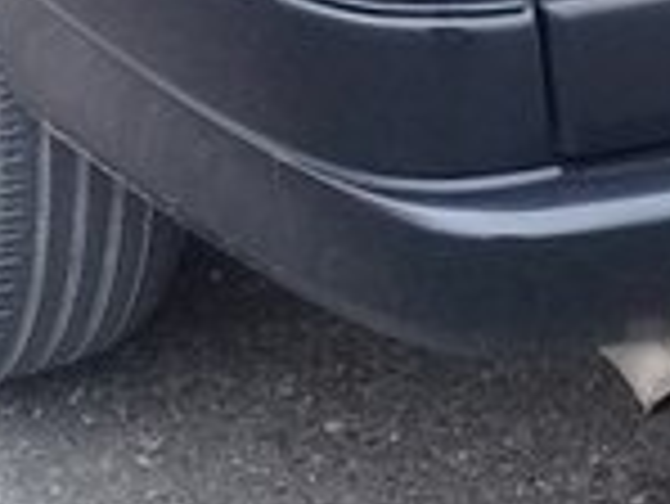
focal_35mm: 137
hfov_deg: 14.1
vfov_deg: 10.1
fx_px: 2654
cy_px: -457
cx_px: 706
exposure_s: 1/106
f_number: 2.2
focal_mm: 3.3
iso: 50
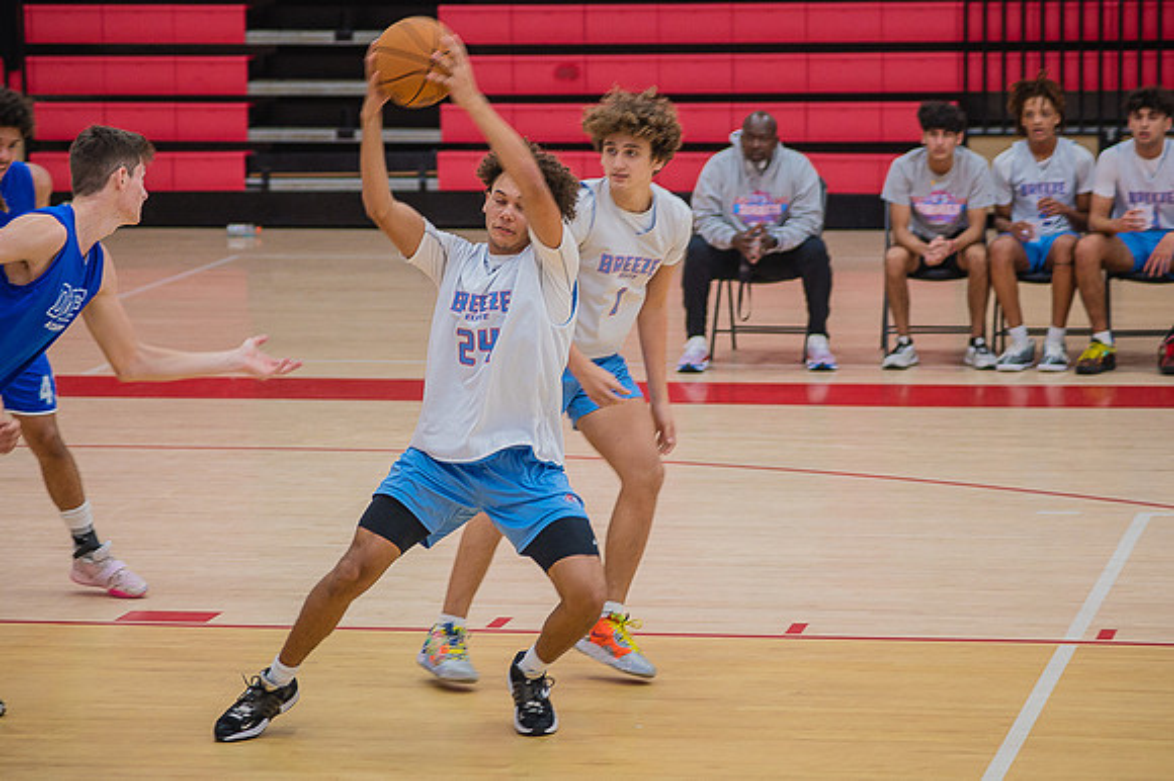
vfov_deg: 9.7
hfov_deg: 14.6
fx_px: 4590
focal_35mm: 141
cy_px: 390
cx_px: 587
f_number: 5
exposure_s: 1/250
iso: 1000
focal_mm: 135
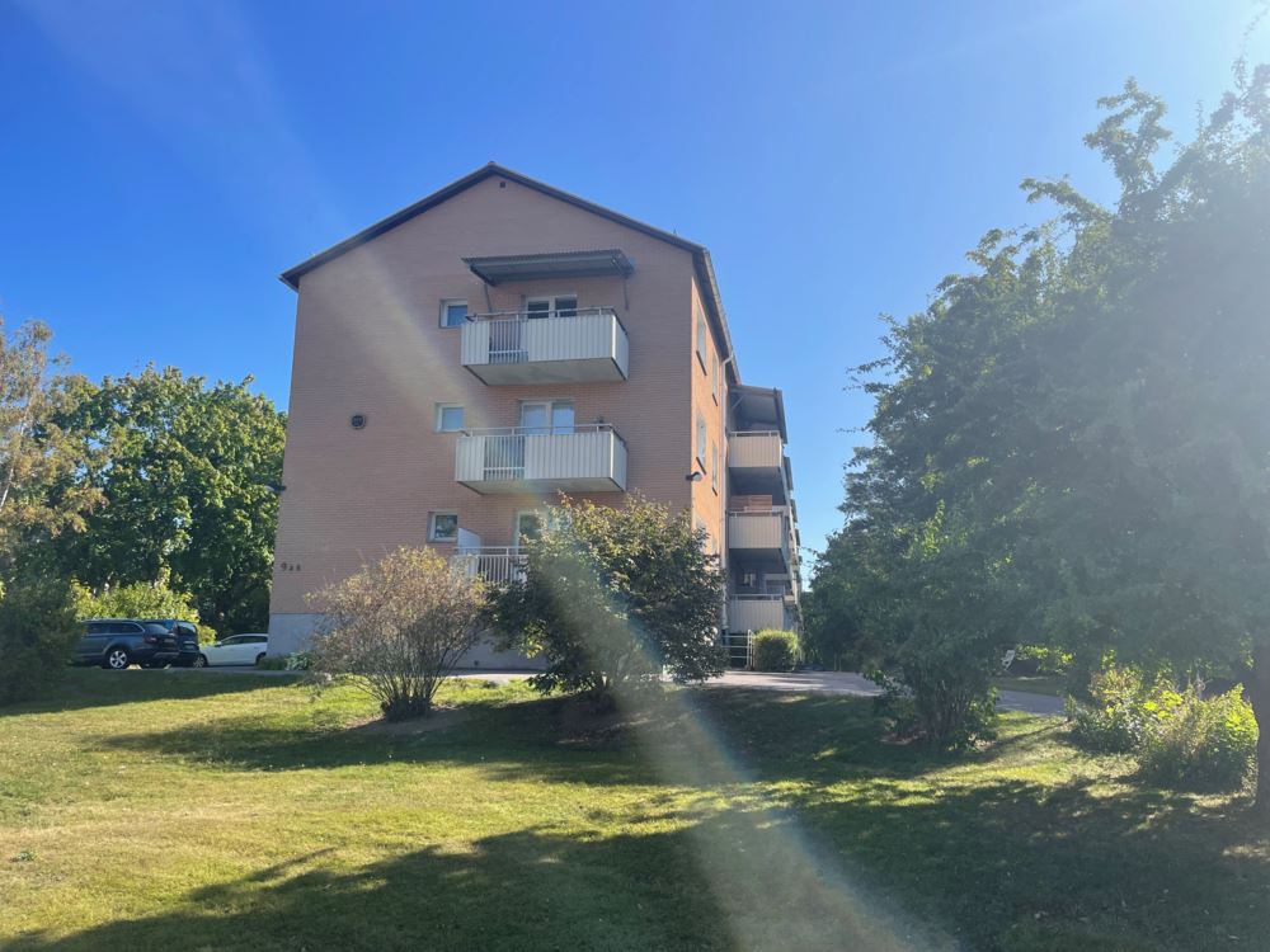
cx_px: 635
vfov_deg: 53.1
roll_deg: -0.5
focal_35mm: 26
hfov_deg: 67.3
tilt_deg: +12.3
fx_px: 954
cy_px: 476
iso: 32
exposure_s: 1/2618
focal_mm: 4.2
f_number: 1.6
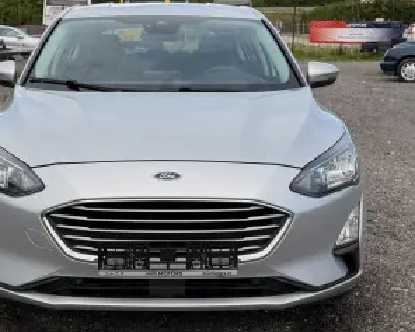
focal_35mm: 57
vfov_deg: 26.7
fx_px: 700
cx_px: 167
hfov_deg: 32.9
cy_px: 162
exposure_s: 1/5208
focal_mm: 6.76
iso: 64
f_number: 1.78
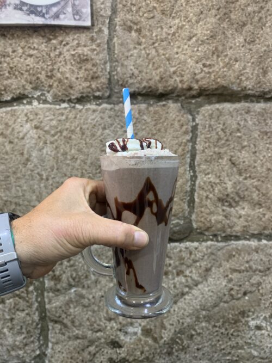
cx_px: 136
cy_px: 182
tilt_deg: -4.4
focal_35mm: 26
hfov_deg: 53.0
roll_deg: +1.6
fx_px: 272
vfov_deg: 67.3
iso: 320
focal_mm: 4.25
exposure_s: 1/50
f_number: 1.8
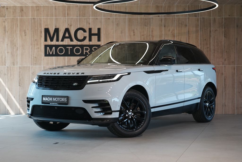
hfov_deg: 29.2
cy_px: 81
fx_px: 464
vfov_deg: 19.7
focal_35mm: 69
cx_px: 121
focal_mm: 69
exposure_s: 1/160
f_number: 5.6
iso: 2500
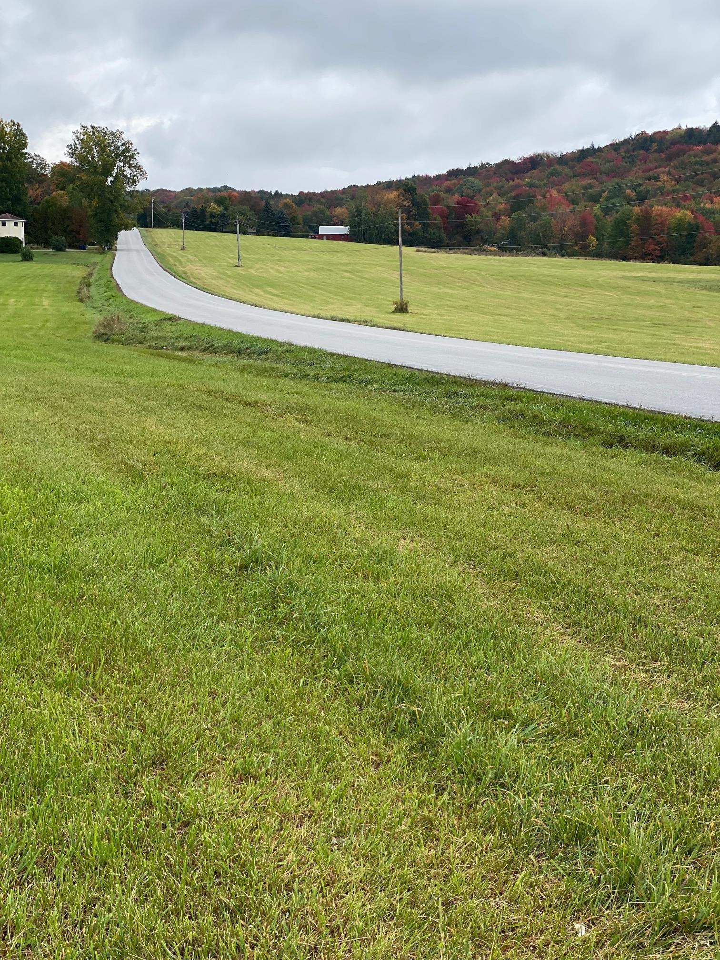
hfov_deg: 28.0
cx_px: 360
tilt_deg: -8.4
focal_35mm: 52
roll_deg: -1.7
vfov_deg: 36.8
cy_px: 480
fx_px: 1442
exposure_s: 1/1261
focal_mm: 6
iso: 20
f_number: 2
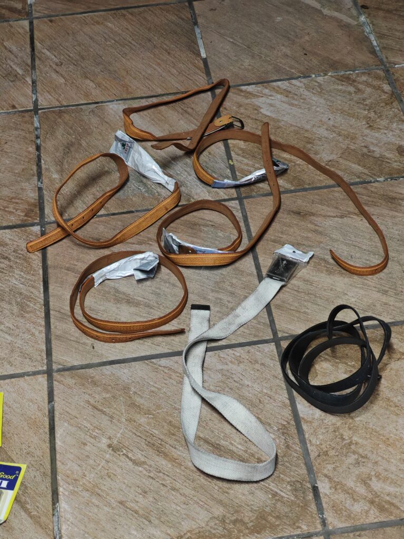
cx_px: 202
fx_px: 1136
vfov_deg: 26.7
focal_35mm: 73
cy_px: 270
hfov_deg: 20.2
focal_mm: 8.67
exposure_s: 1/33
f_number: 2.4
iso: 800
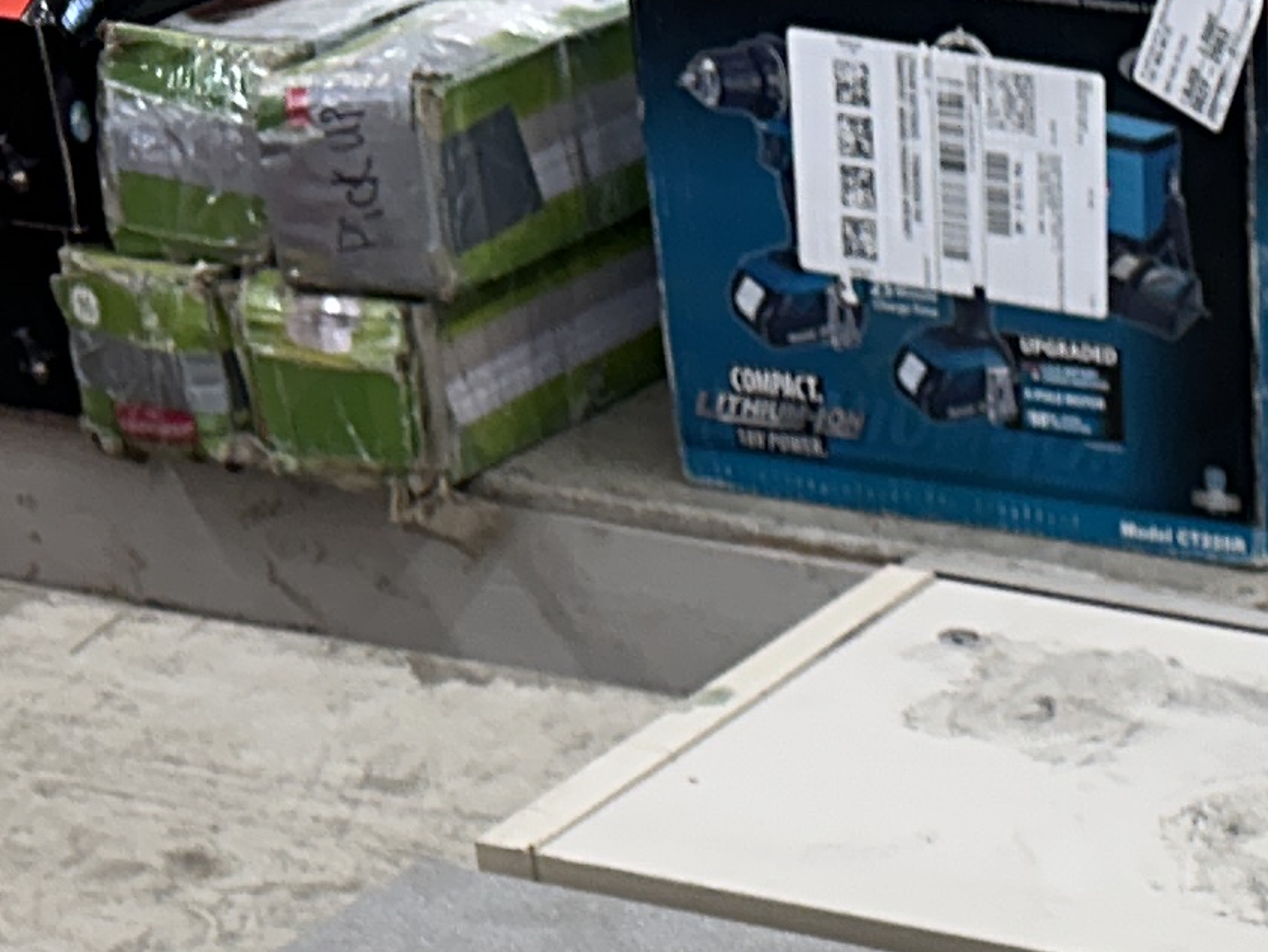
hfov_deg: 16.1
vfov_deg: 11.0
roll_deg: -1.4
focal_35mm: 115
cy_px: 2237
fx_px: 4213
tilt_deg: -38.5
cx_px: 1684
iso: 80
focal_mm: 6.86
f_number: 1.78
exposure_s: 1/120
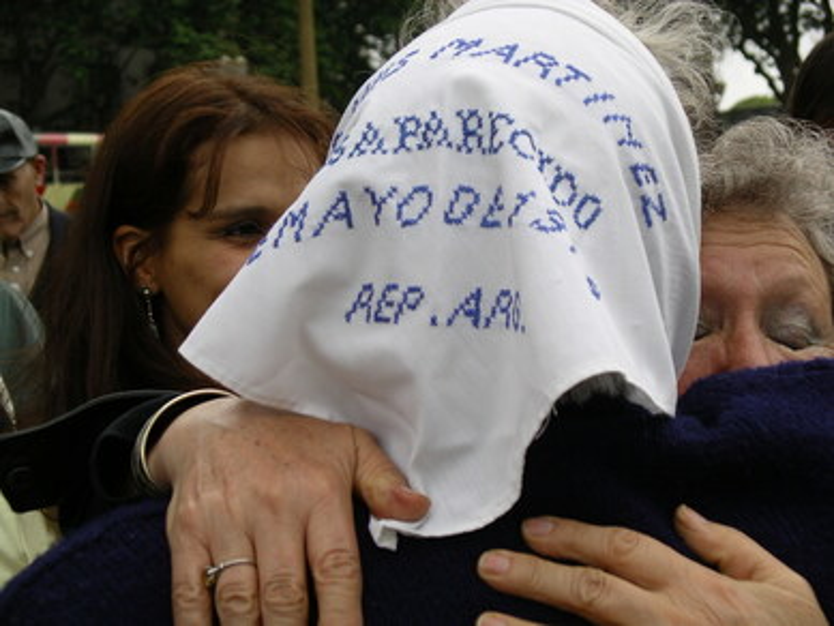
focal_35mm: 98
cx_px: 417
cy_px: 313
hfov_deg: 20.0
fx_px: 2362
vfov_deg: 15.1
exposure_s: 1/274
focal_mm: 20.4
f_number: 4.5
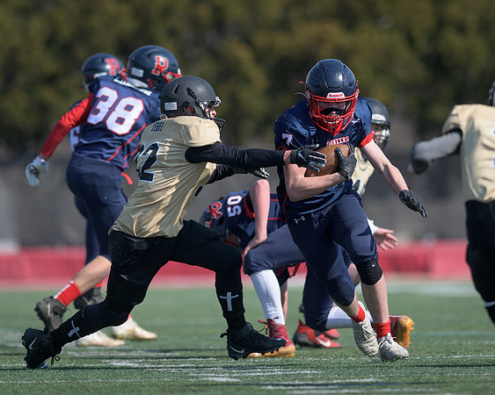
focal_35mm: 464
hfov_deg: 4.2
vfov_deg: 3.3
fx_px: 6798
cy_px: 142
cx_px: 331
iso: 200
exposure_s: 1/3200
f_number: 2.8
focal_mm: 300
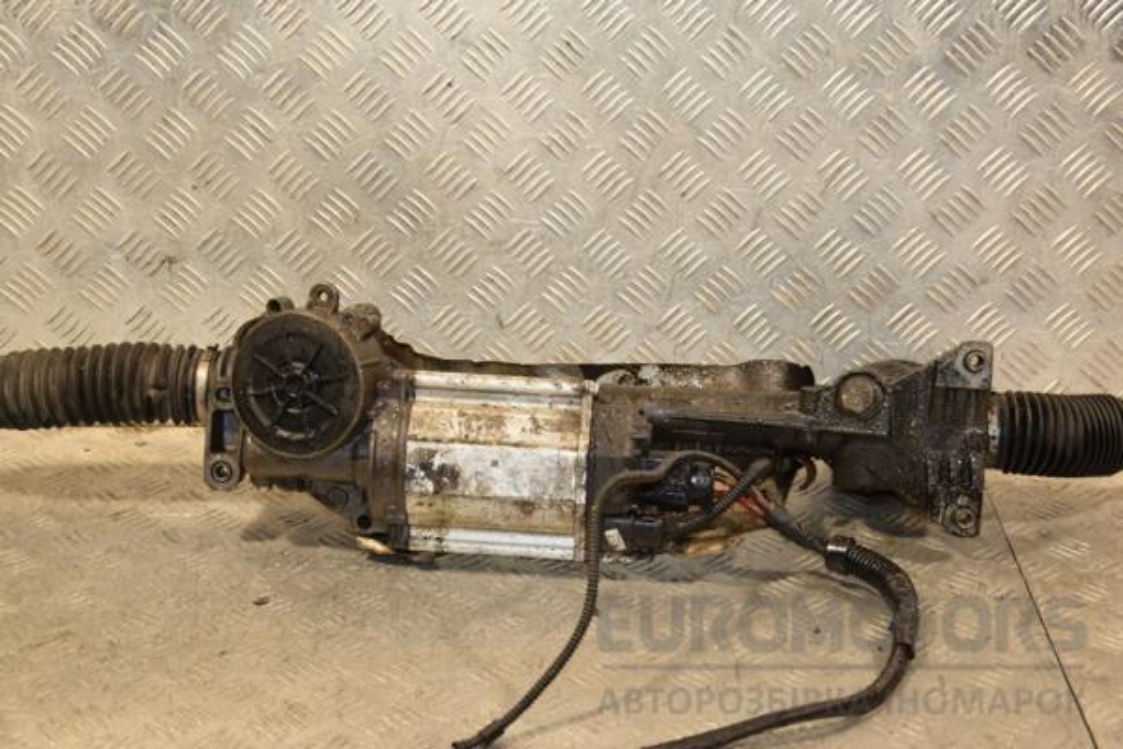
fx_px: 1965
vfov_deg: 21.6
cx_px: 562
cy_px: 374
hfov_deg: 31.9
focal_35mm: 63
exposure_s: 1/160
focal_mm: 42
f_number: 4.8
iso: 800
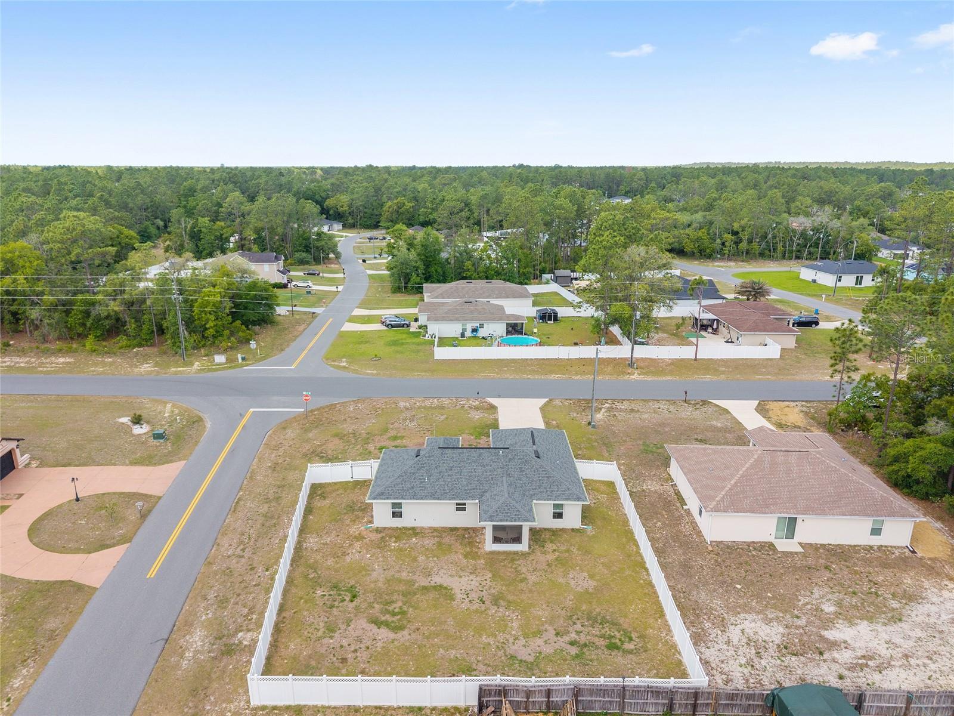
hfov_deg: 71.6
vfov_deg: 56.8
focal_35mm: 24
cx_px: 477
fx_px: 661
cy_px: 358
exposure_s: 1/3000
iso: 220
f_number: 1.8
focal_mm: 8.67
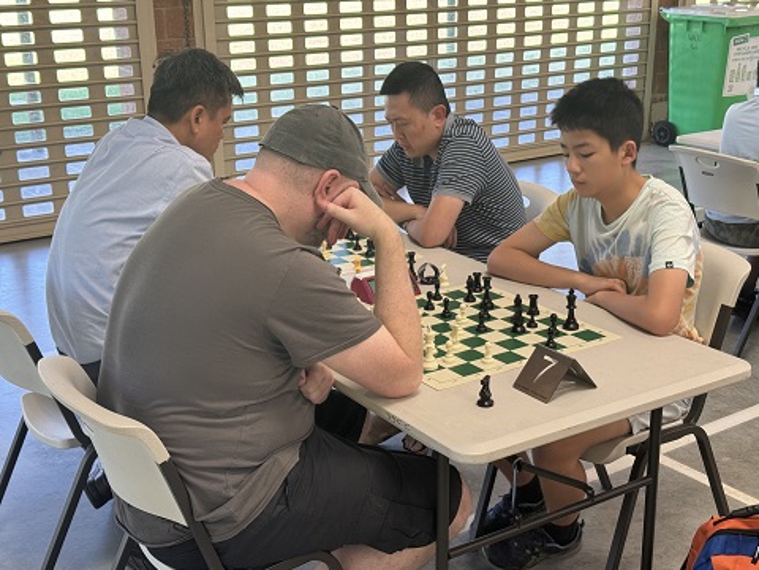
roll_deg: +0.1
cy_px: 285
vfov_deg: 30.3
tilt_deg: -18.3
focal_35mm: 48
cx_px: 380
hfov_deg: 39.7
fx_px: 1052
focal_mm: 6.76
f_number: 1.78
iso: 80
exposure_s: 1/100
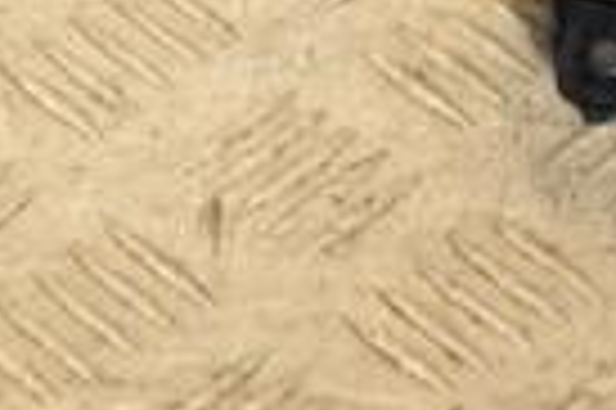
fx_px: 5623
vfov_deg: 4.1
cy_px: -487
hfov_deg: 6.3
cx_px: 625
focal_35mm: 329
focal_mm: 50
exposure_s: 1/125
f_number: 5
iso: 800
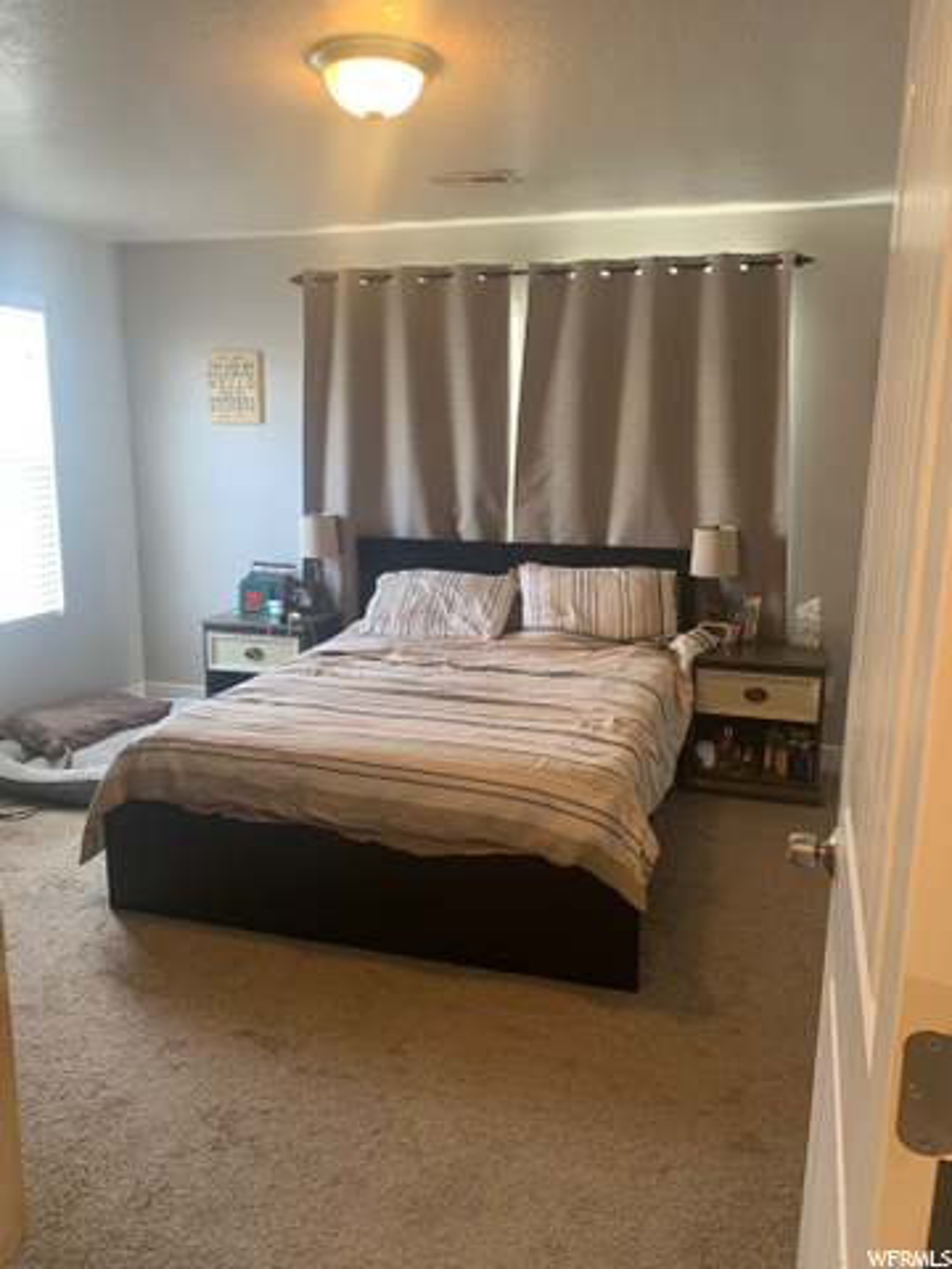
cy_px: 634
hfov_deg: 53.1
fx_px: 953
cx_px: 476
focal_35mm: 26
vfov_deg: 67.3
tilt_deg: -10.0
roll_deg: +1.1
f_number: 1.8
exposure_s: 1/60
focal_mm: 4.25
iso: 200
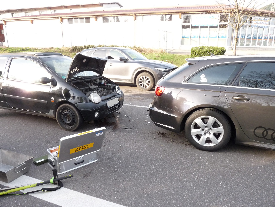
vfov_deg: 51.4
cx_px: 138
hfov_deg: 65.3
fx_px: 214
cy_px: 104
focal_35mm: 27
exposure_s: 1/250
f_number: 3.6
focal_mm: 4.8
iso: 250
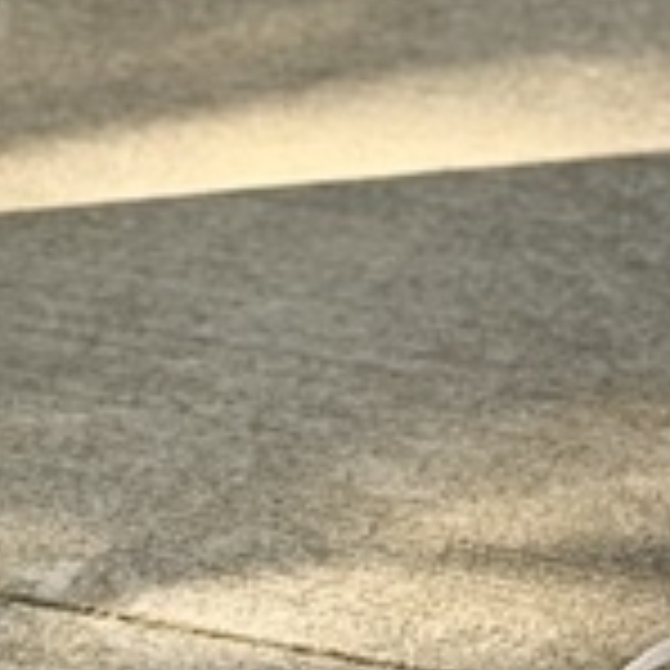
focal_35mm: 292
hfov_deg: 5.9
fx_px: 6394
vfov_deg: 5.7
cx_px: 1327
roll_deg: -1.6
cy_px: -1070
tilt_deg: -14.6
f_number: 1.78
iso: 64
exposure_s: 1/370
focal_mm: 6.76
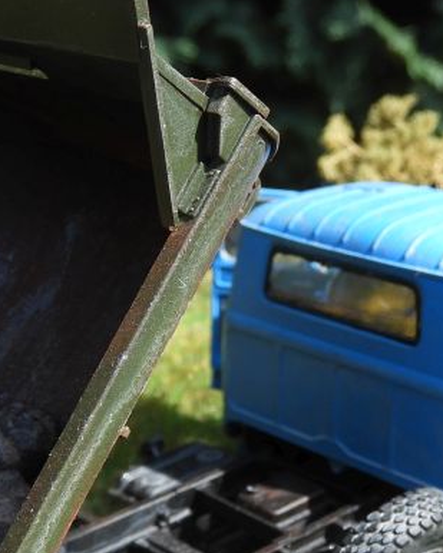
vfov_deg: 22.4
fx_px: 1393
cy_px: 357
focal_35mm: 85
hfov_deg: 18.1
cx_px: 255
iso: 100
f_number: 3.5
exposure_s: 1/500
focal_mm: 5
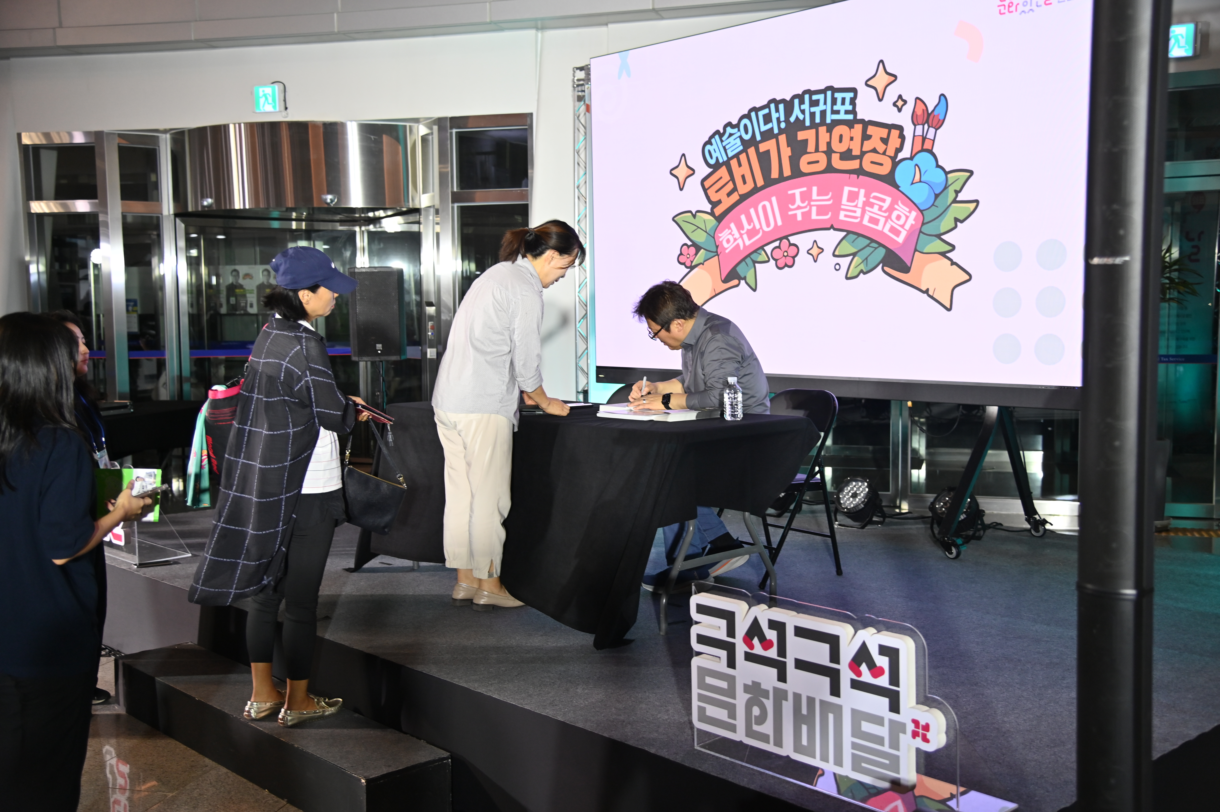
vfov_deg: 35.0
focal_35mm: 38
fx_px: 1287
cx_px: 610
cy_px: 406
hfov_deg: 50.7
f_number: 4
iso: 640
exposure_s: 1/125
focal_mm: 38
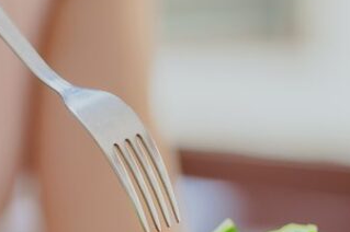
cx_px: 38
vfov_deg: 5.0
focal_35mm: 273
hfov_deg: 7.5
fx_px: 2651
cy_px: 258
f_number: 2
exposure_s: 1/80
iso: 200
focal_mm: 85
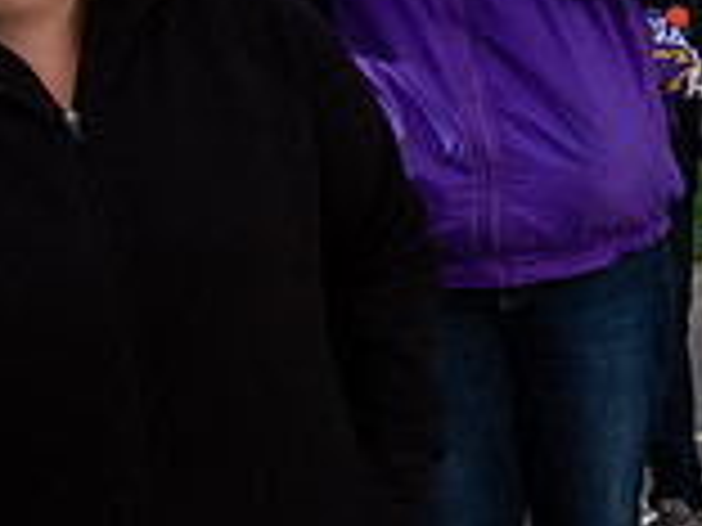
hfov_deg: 15.6
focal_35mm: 111
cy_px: -101
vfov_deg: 13.0
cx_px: 1192
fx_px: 2251
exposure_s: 1/640
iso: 400
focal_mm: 31
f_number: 5.6
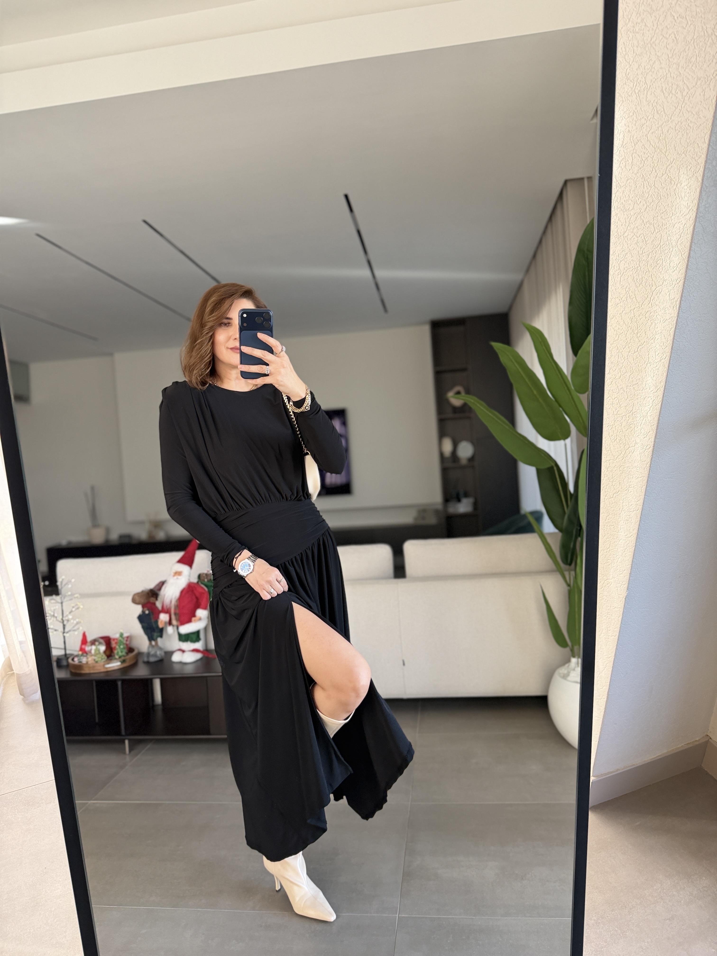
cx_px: 358
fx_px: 663
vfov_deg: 71.6
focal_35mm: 24
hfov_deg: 56.8
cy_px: 478
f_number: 1.78
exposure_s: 1/106
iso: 200
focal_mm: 6.76
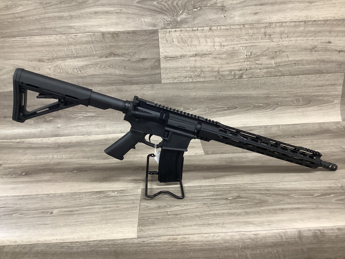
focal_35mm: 31
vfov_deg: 45.4
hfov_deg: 58.4
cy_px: 130
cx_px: 172
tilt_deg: -22.6
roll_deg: +1.5
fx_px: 309
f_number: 2.4
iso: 125
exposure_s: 1/60
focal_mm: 3.3
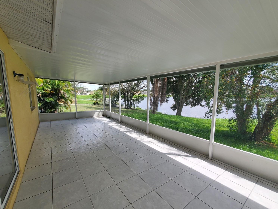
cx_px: 131
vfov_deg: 85.6
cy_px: 110
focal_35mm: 14
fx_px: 112
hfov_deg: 102.0
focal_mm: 1.8
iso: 50
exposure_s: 1/202
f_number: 2.2
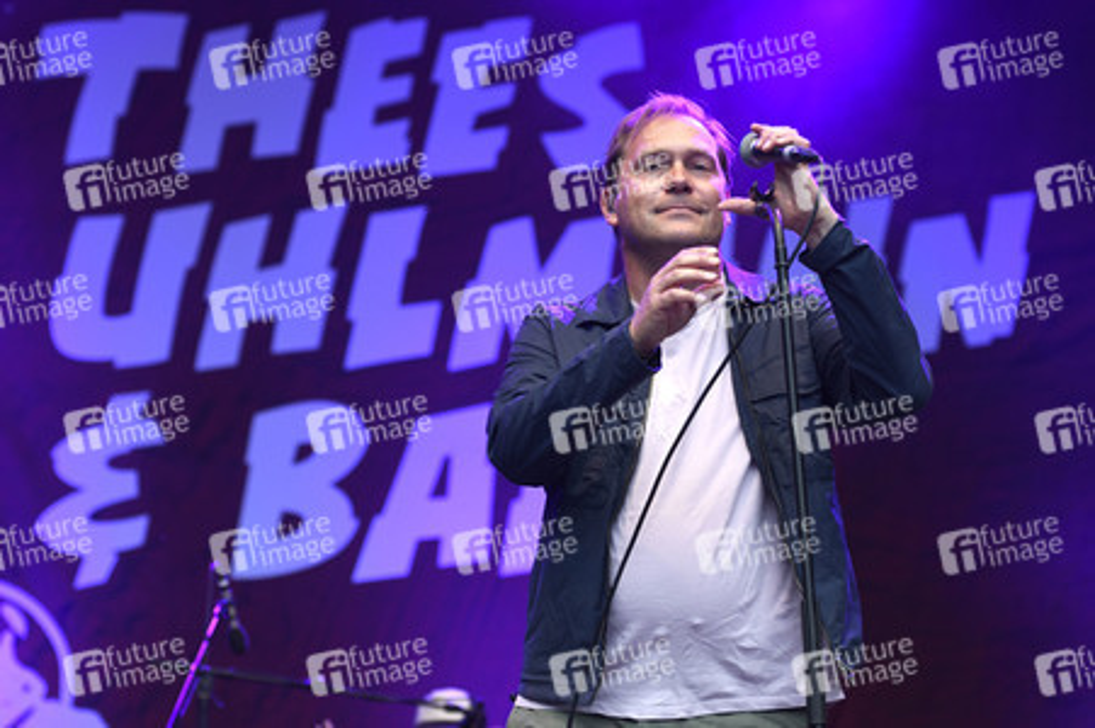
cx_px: 548
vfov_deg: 15.2
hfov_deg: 22.6
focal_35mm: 90
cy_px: 364
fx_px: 2735
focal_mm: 90
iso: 800
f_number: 3.5
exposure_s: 1/500
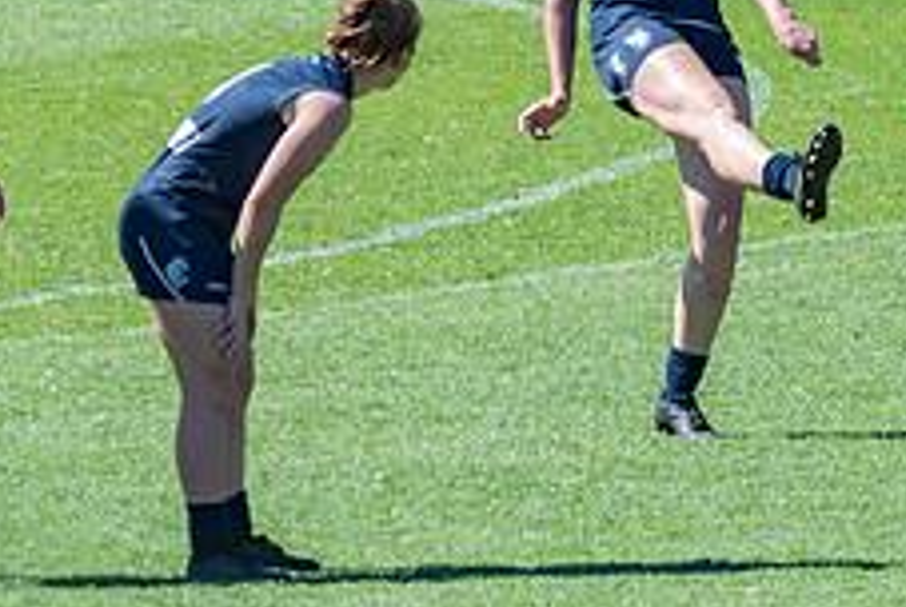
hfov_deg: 1.5
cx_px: 878
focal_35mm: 1377
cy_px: 142
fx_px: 34699
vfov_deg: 1.0
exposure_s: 1/1600
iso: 800
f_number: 10
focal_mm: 360
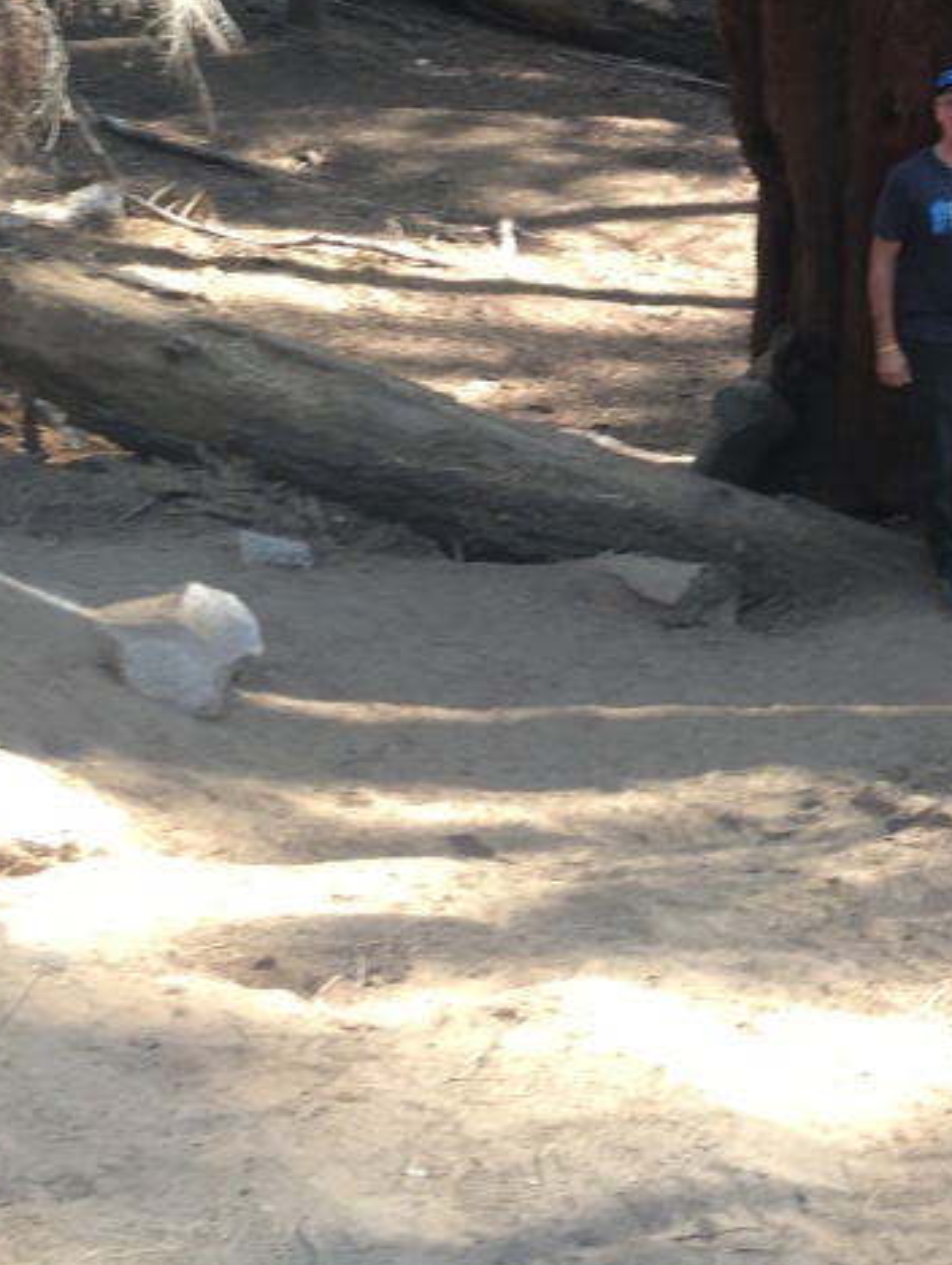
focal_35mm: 66
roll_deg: +2.0
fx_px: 2416
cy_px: 216
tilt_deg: -18.2
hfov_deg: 21.2
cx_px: 1049
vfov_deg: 28.6
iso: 25
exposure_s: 1/60
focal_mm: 4.15
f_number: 2.2
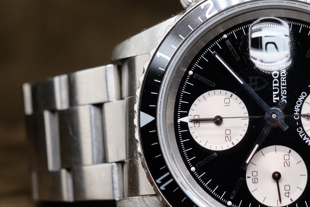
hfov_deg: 11.6
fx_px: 1515
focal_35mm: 176
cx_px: 272
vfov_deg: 7.8
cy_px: 99
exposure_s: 1/58
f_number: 5.6
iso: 800
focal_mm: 60
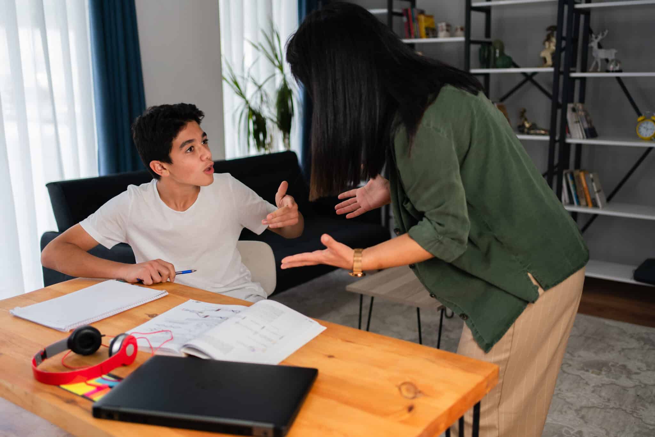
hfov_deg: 54.4
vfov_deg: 37.9
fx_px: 637
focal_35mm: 35
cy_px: 218
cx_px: 328
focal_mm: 35
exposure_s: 1/160
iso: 100
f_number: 2
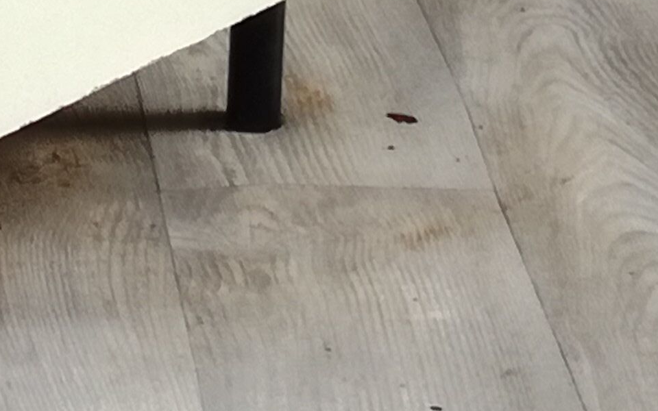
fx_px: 2224
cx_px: 114
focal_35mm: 124
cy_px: -586
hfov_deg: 16.7
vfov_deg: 9.4
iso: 80
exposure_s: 1/120
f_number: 2
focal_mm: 3.79
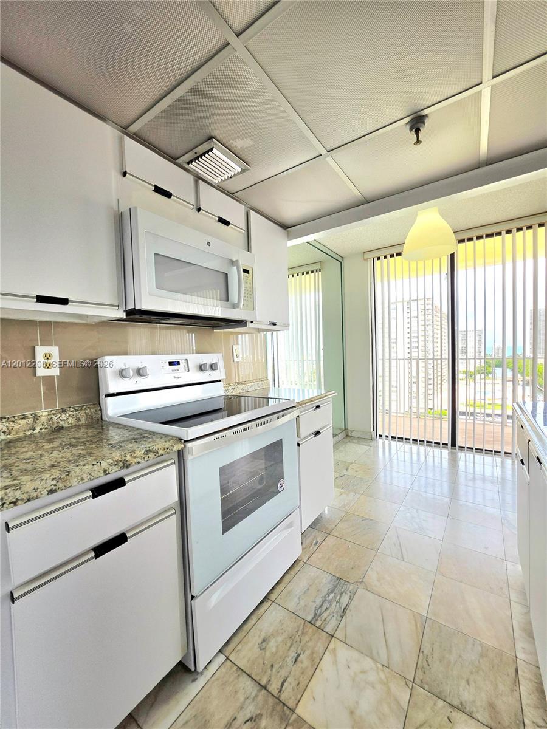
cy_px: 364
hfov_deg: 89.9
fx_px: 274
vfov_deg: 106.2
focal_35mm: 13
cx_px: 274
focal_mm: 2.2
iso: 32
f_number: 1.9
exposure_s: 1/263
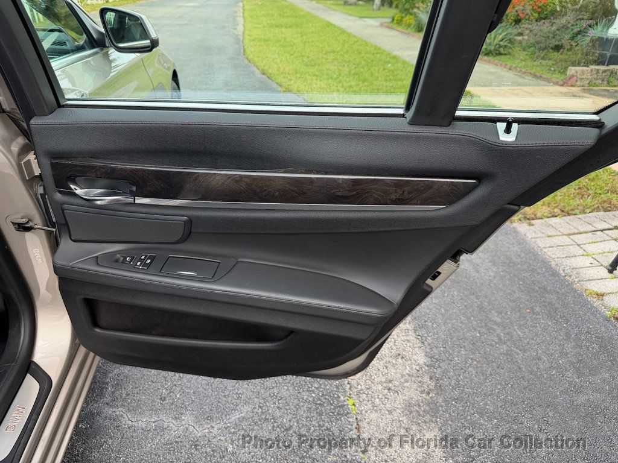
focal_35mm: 24
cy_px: 232
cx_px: 309
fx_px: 428
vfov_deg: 56.8
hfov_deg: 71.6
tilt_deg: -32.2
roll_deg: -2.3
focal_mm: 6.76
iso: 125
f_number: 1.78
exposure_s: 1/171
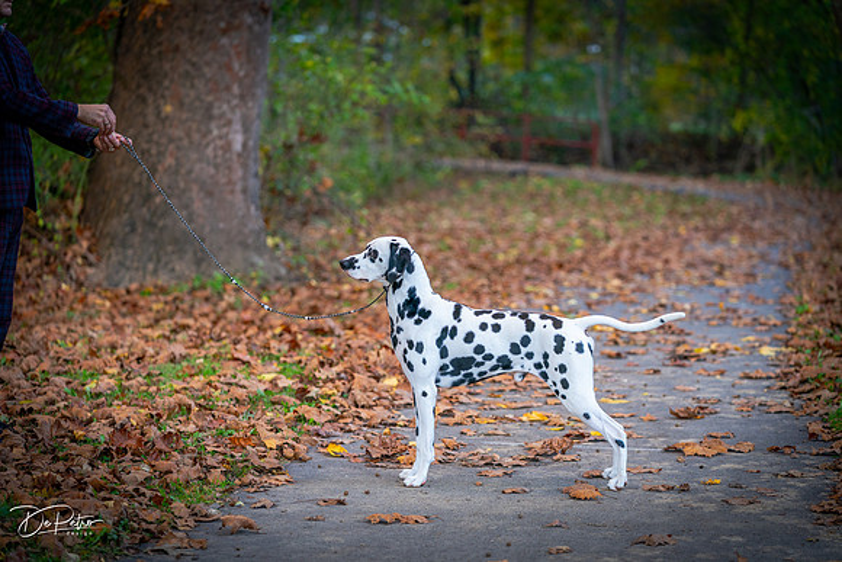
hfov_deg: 20.0
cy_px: 281
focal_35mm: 102
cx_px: 421
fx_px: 2386
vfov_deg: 13.4
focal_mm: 102
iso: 1000
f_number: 2.8
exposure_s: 1/400
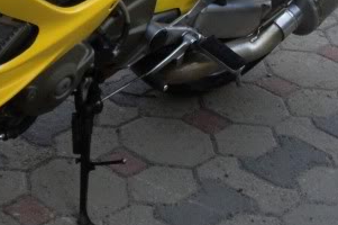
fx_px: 1163
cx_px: -52
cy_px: -46
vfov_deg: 10.8
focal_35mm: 124
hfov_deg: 16.0
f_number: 2.4
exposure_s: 1/196
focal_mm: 4.3
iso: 64
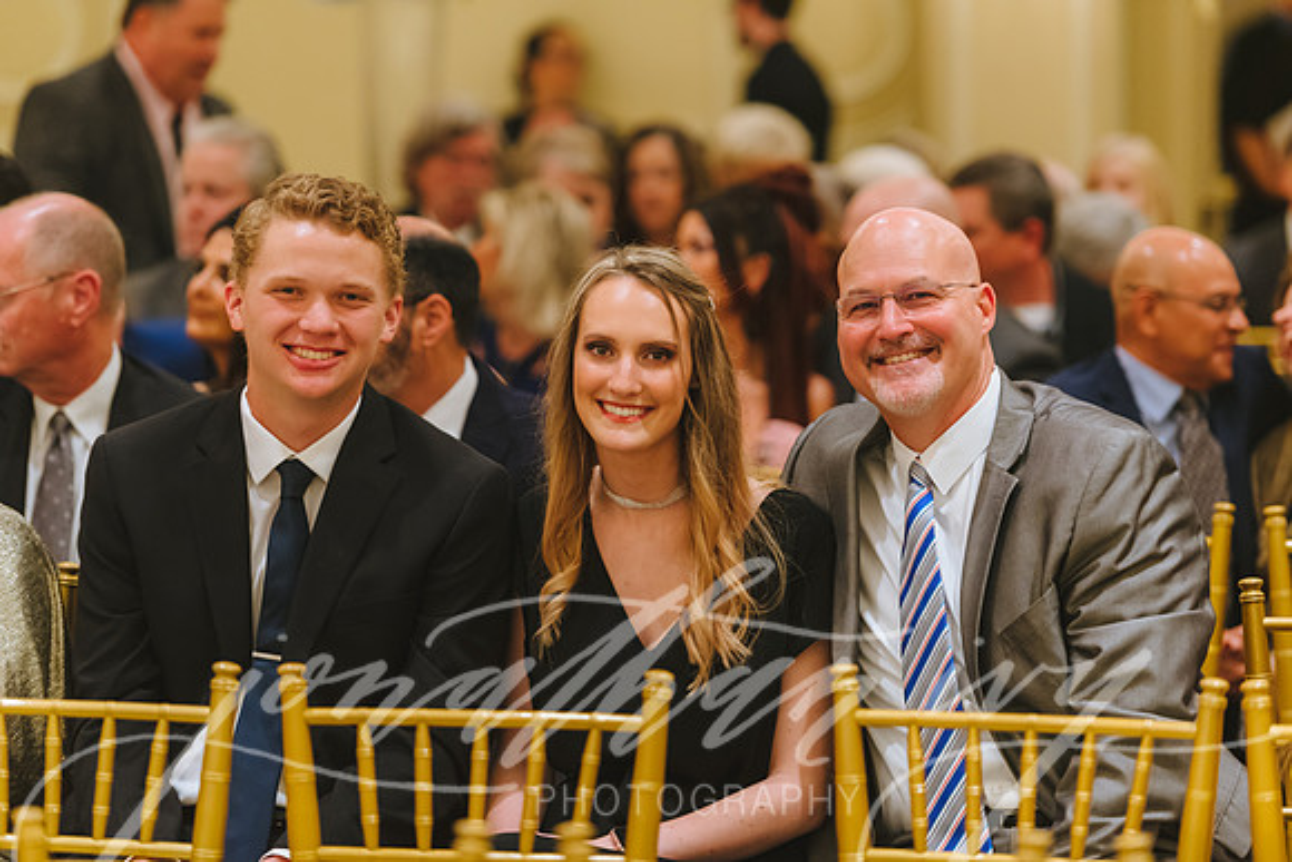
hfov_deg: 13.7
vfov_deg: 9.2
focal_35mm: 150
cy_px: 431
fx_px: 5384
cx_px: 646
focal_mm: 150
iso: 2000
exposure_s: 1/200
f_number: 2.8
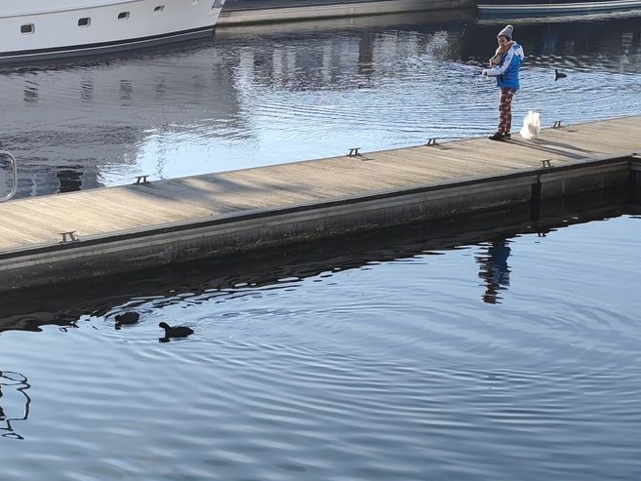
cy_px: 420
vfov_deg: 17.4
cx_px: 202
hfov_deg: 23.2
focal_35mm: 84
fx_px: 1556
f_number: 1.7
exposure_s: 1/360
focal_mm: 6.07
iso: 50
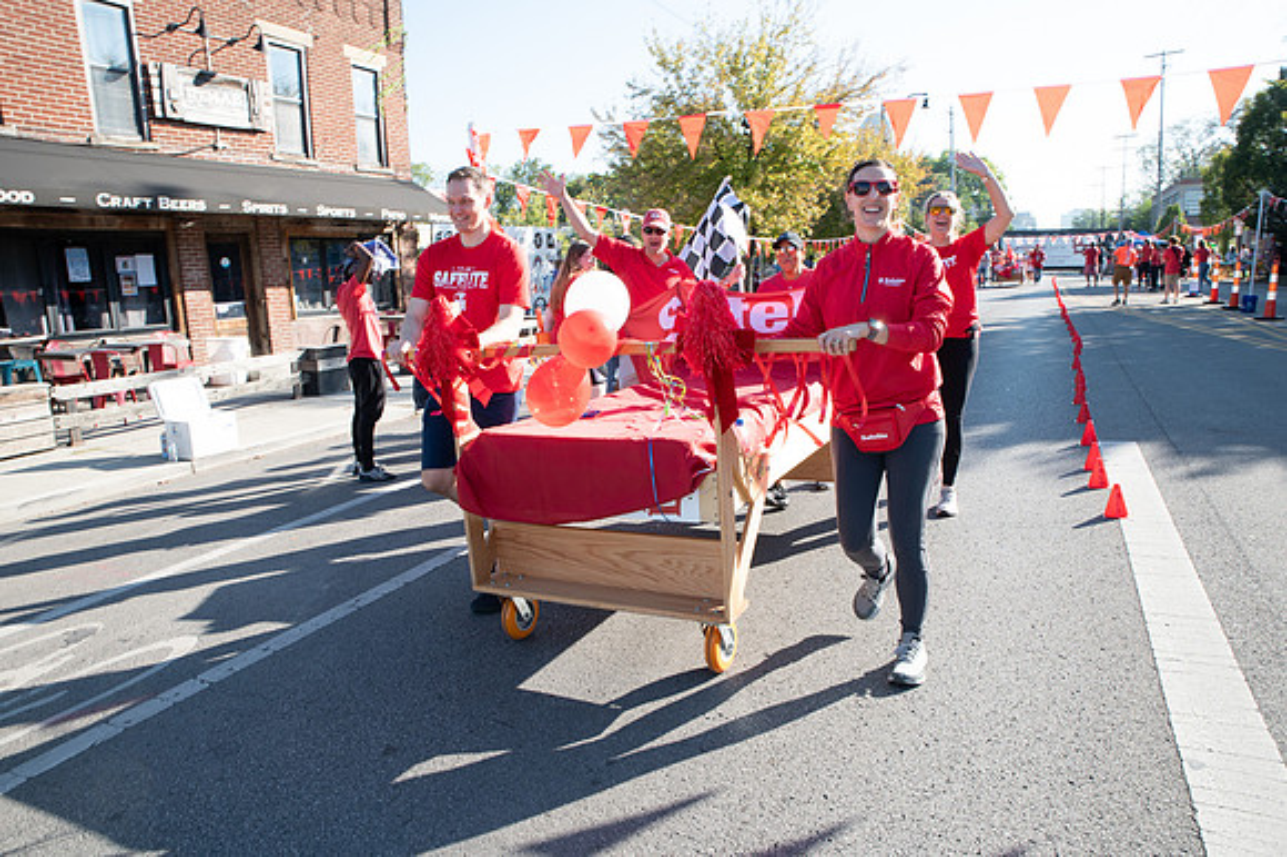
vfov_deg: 53.1
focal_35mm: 24
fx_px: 857
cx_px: 644
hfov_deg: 73.8
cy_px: 428
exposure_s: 1/200
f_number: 11
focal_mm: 24
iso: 500
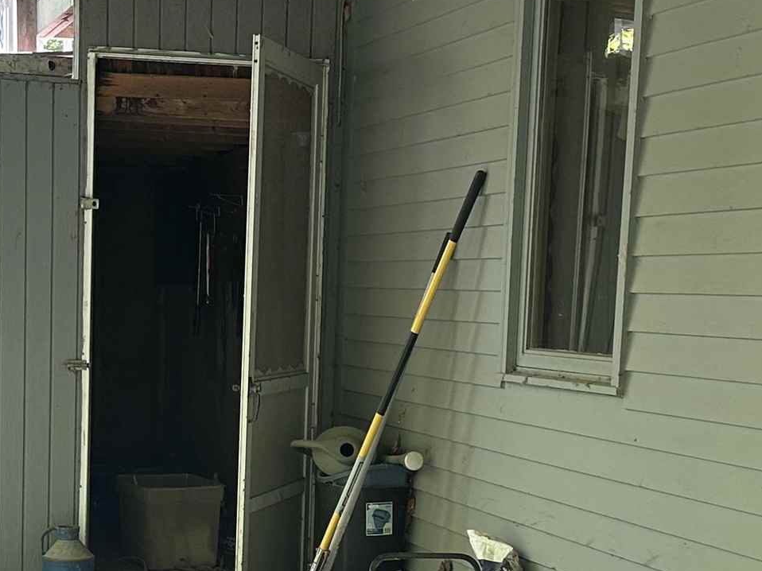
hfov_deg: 25.2
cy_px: 523
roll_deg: -2.0
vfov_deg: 18.8
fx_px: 1695
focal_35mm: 77
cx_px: 233
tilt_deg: -7.6
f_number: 1.78
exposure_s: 1/121
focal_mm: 6.86
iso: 125
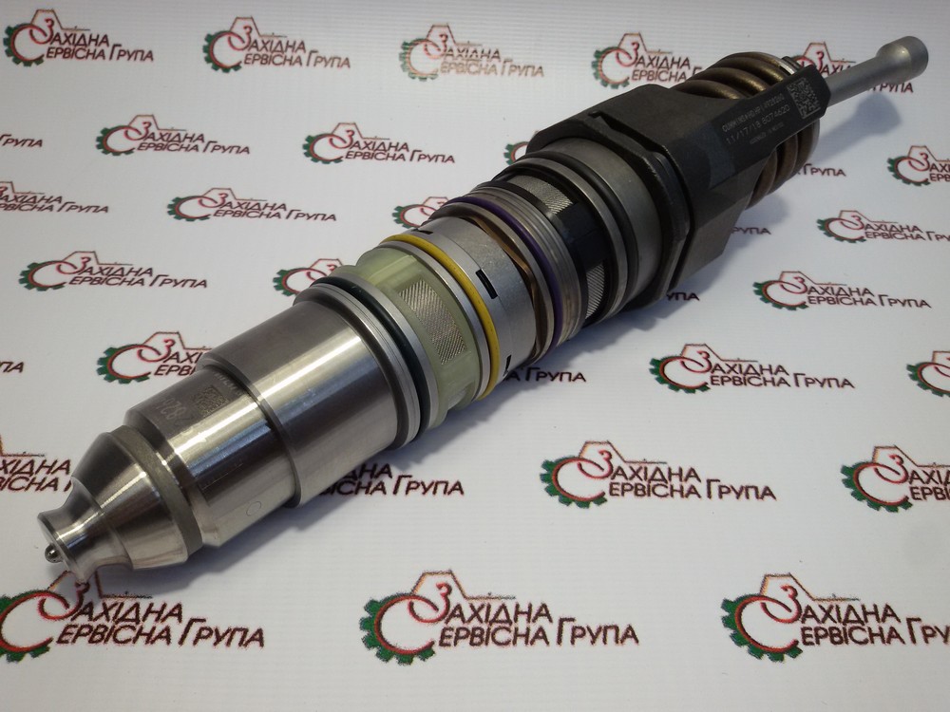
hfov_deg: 58.4
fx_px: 851
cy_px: 356
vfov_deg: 45.4
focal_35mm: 31
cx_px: 475
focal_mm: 2.93
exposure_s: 1/50
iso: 50
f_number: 2.4
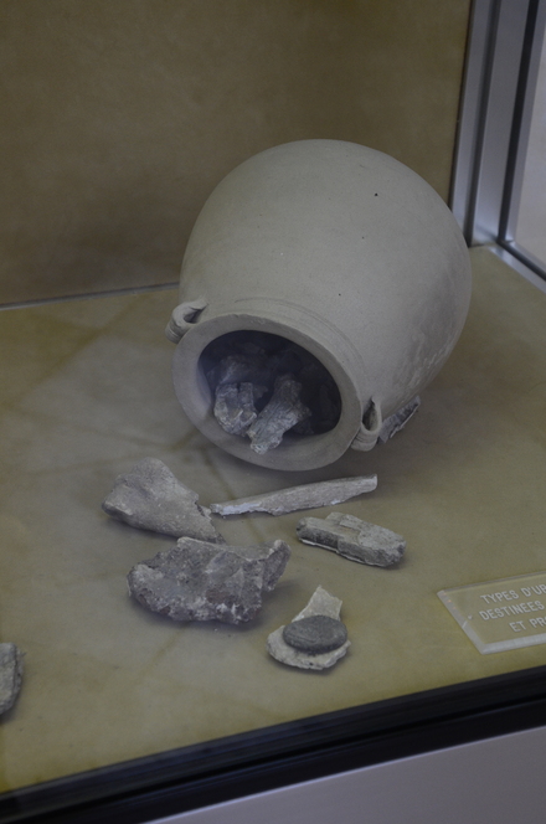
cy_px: 412
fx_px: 1508
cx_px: 273
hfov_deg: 20.5
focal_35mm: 66
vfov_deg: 30.6
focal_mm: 44
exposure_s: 1/160
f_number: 6.3
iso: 1000
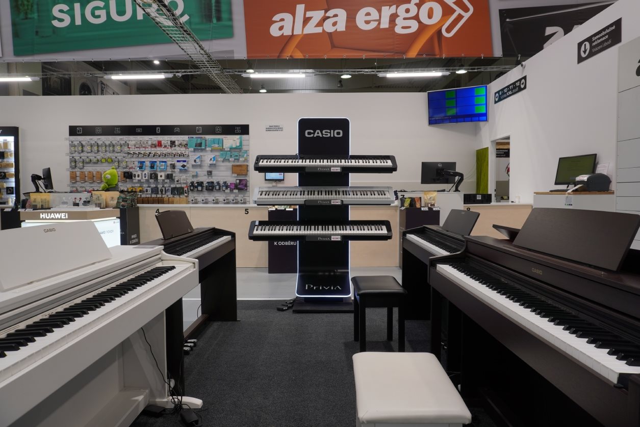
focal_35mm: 24
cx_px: 320
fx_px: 427
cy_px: 214
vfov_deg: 53.1
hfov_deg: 73.7
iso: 100
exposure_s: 1/13
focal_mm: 16
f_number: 7.1
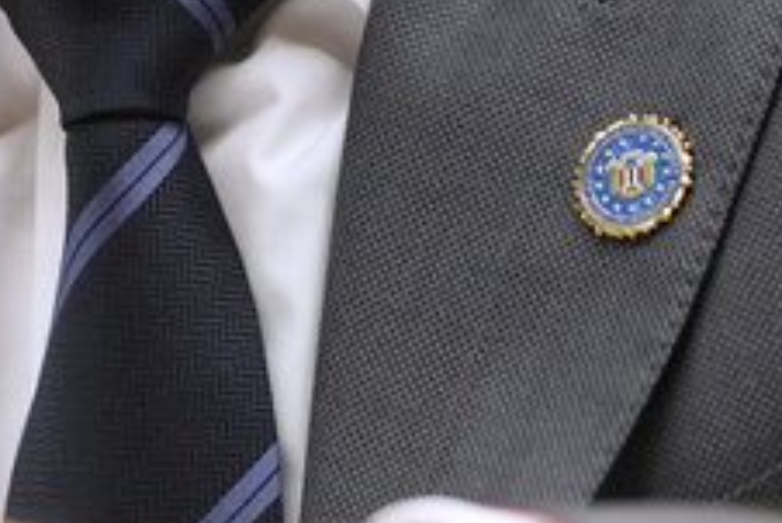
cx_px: -45
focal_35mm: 481
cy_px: -390
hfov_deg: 4.3
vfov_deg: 2.9
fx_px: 10455
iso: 2000
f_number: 2.8
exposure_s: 1/500
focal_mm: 106
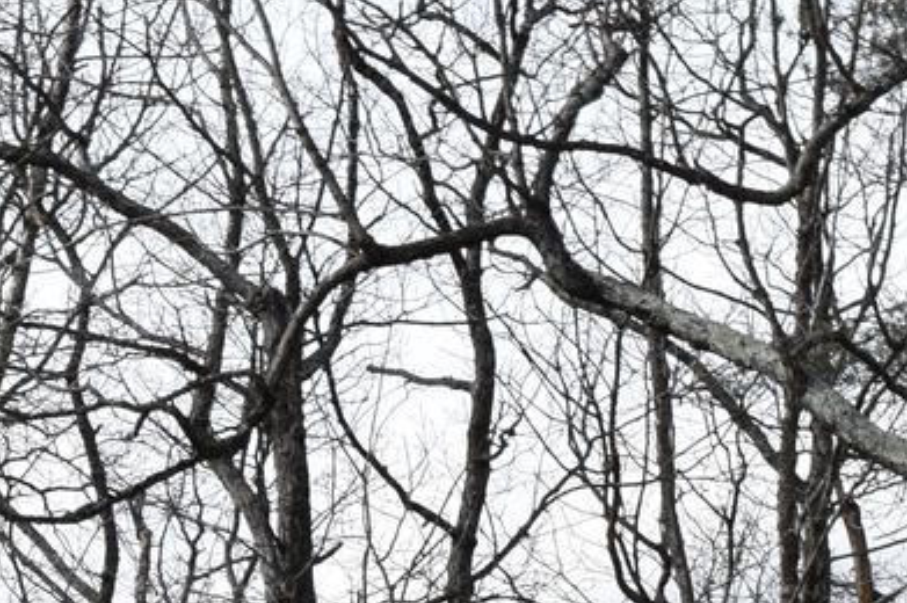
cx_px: -309
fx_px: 10890
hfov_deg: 4.7
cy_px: 1091
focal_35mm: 433
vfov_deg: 3.2
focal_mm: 55
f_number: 9
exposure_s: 1/320
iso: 200
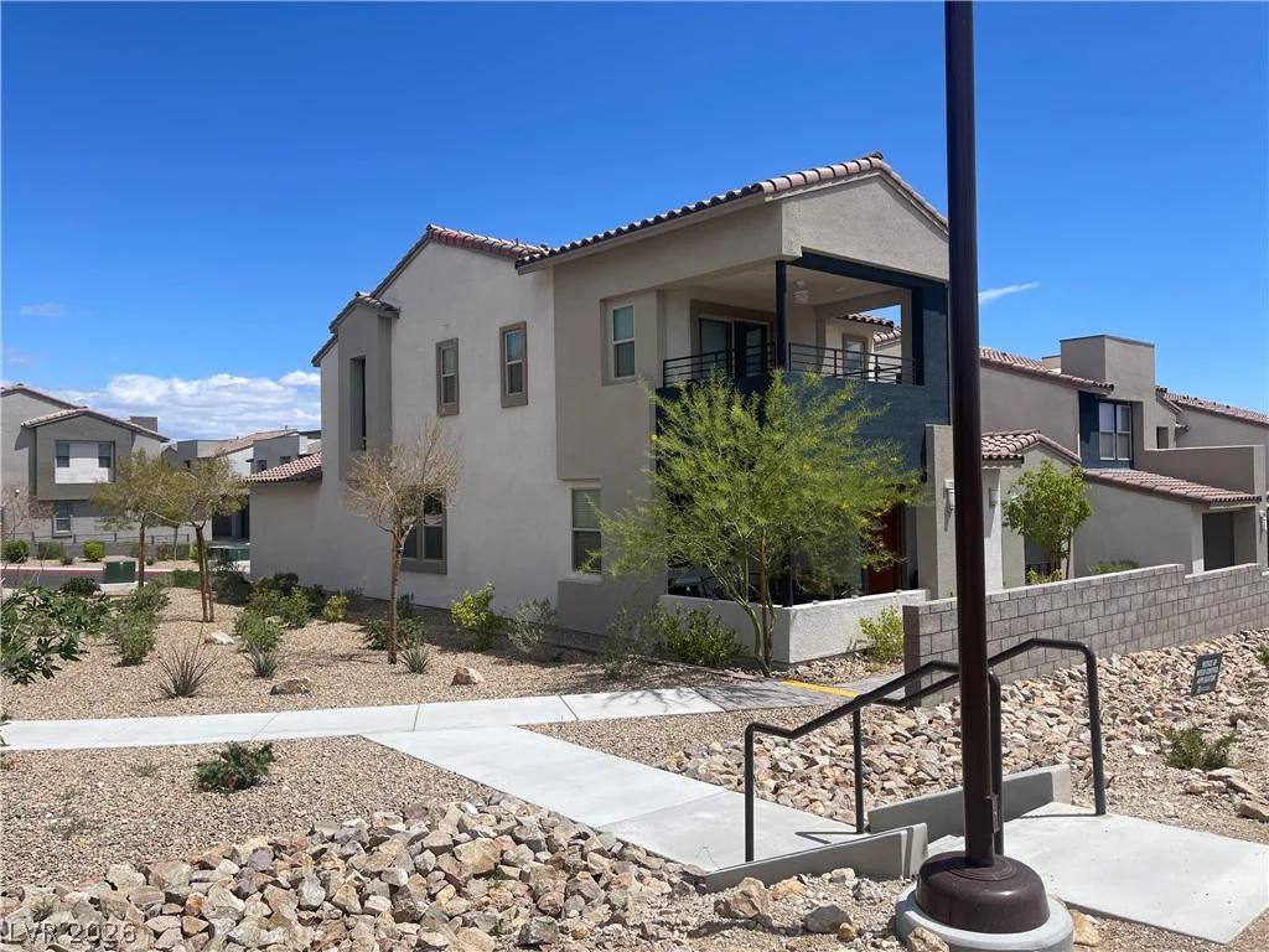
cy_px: 476
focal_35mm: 25
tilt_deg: +1.2
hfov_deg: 69.4
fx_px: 916
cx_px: 634
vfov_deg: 54.9
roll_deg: +1.1
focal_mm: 5.1
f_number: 1.6
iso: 32
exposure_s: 1/4902
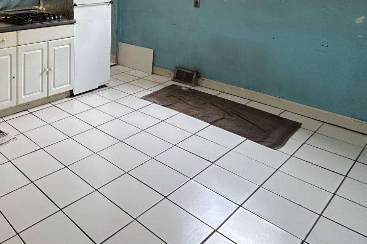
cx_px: 35
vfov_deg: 37.5
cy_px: -3
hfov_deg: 52.7
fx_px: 316
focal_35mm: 31
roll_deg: -0.6
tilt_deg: -2.7
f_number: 2.2
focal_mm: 2.22
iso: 200
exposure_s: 1/120
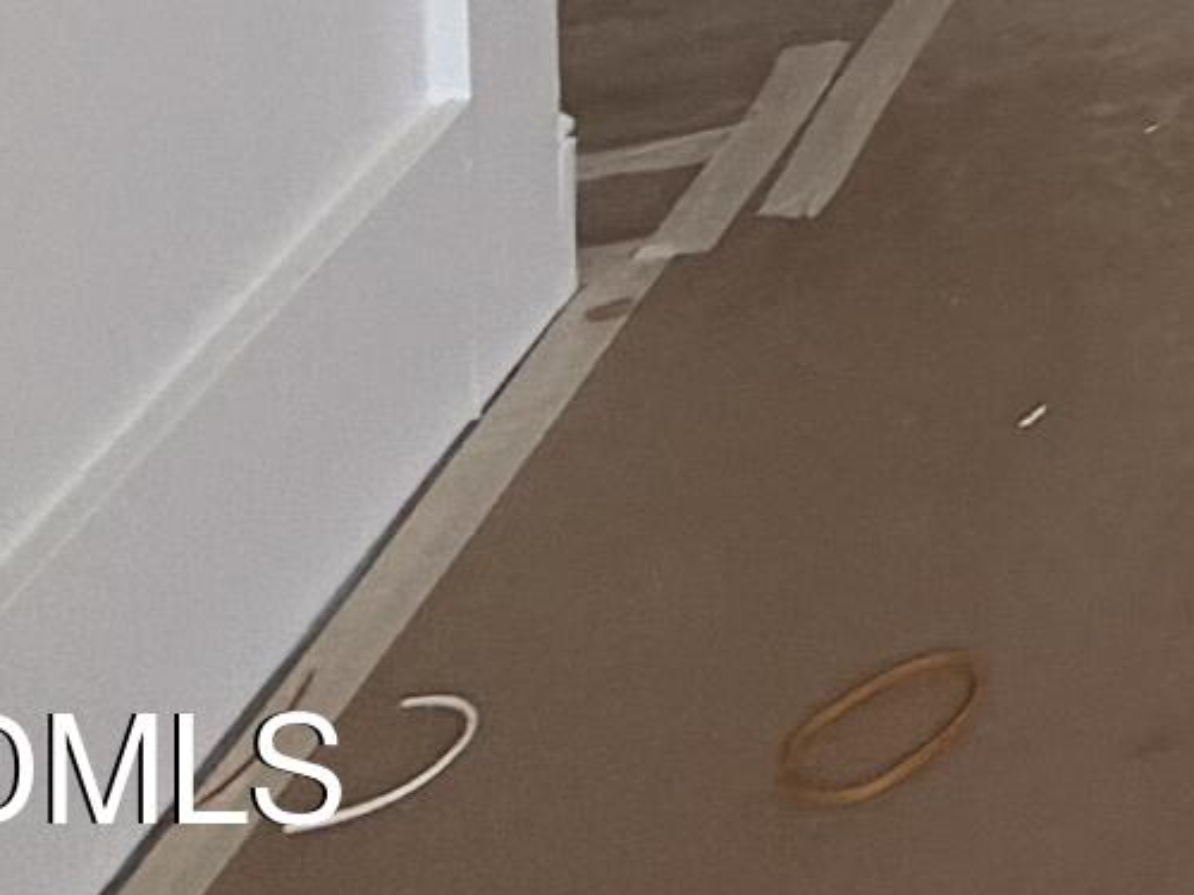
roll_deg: -1.0
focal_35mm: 84
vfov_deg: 11.6
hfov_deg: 11.9
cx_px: 3501
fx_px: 2897
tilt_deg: -3.0
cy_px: -1668
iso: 50
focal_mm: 2.22
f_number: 2.2
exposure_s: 1/121
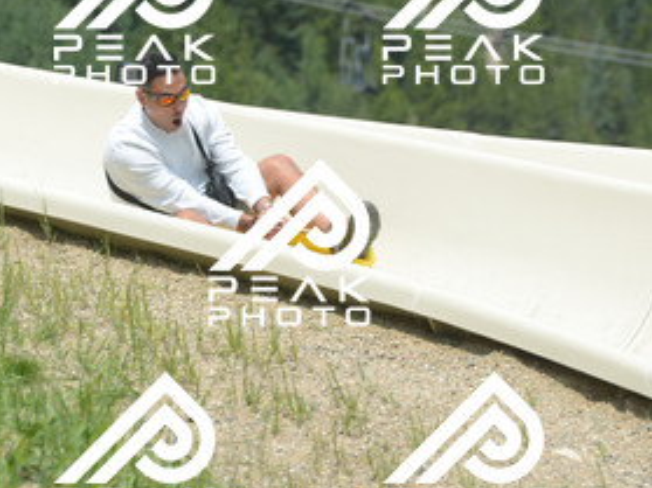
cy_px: 228
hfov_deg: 7.4
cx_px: 299
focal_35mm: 269
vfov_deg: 5.5
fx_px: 5064
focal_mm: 195
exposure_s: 1/640
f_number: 6.3
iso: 200
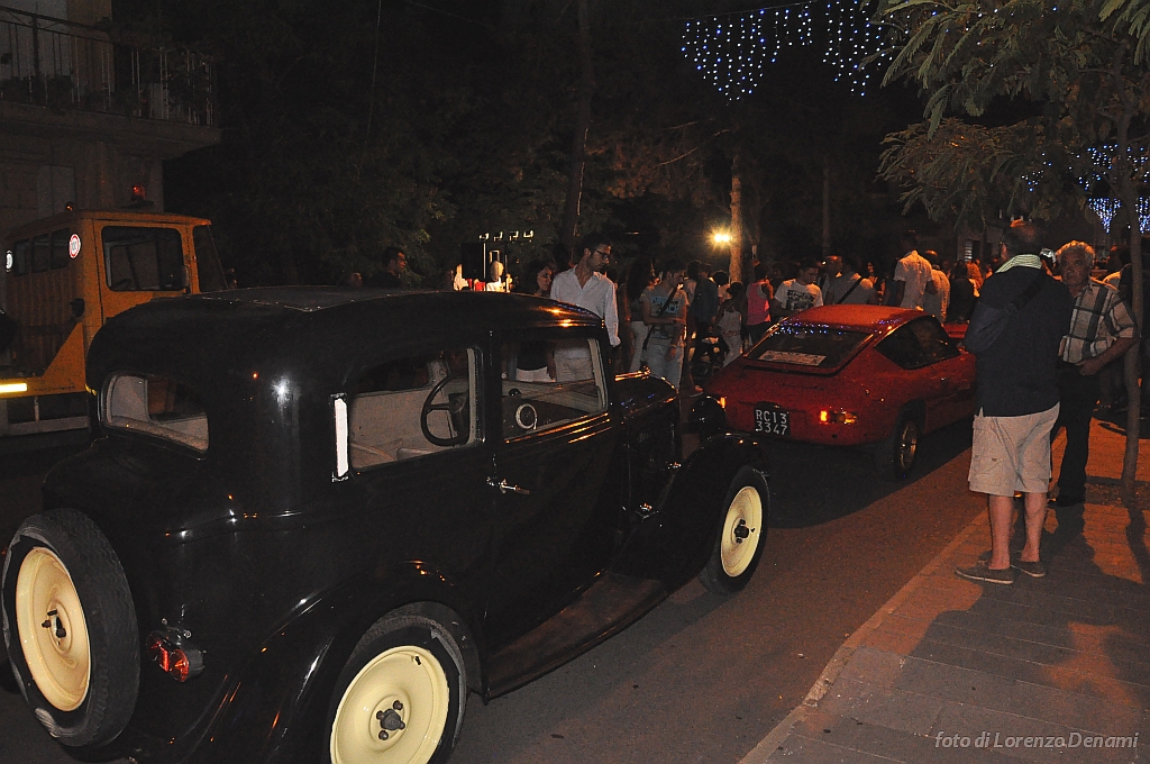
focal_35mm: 27
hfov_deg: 67.4
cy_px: 382
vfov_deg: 47.8
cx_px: 575
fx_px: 861
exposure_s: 1/50
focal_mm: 18
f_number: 7.1
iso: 3200
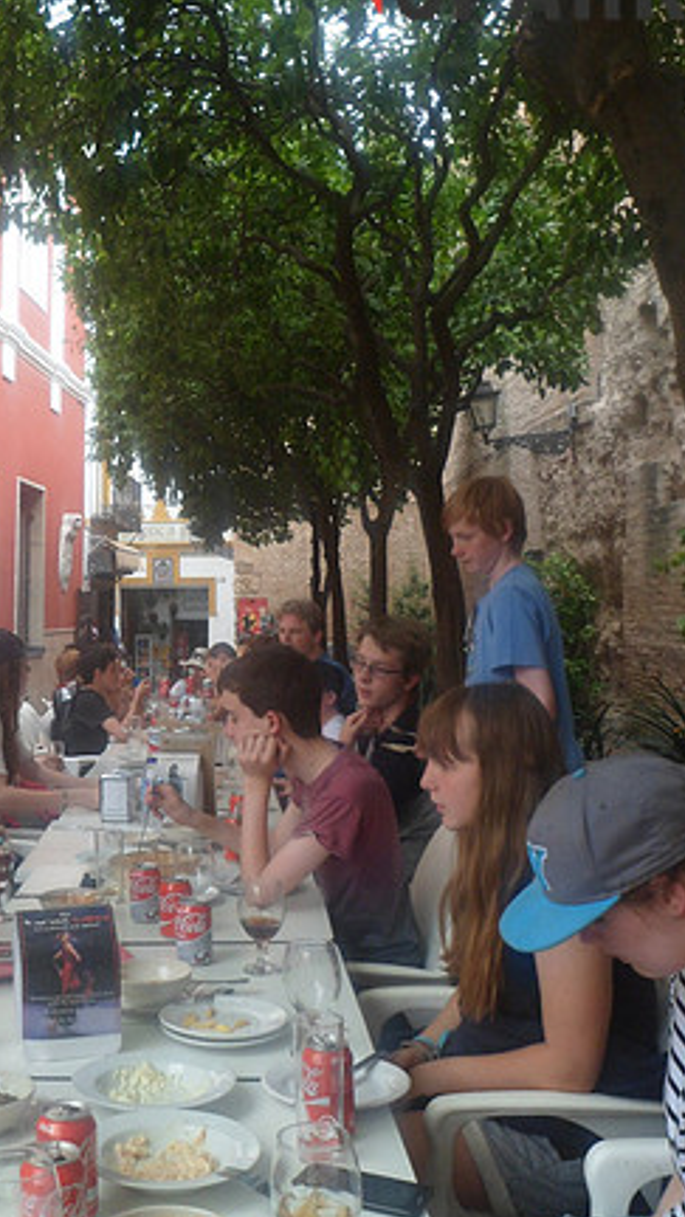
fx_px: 1227
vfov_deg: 52.7
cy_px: 535
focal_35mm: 38
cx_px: 103
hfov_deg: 30.2
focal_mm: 4.9
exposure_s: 1/125
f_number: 3.3
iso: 80
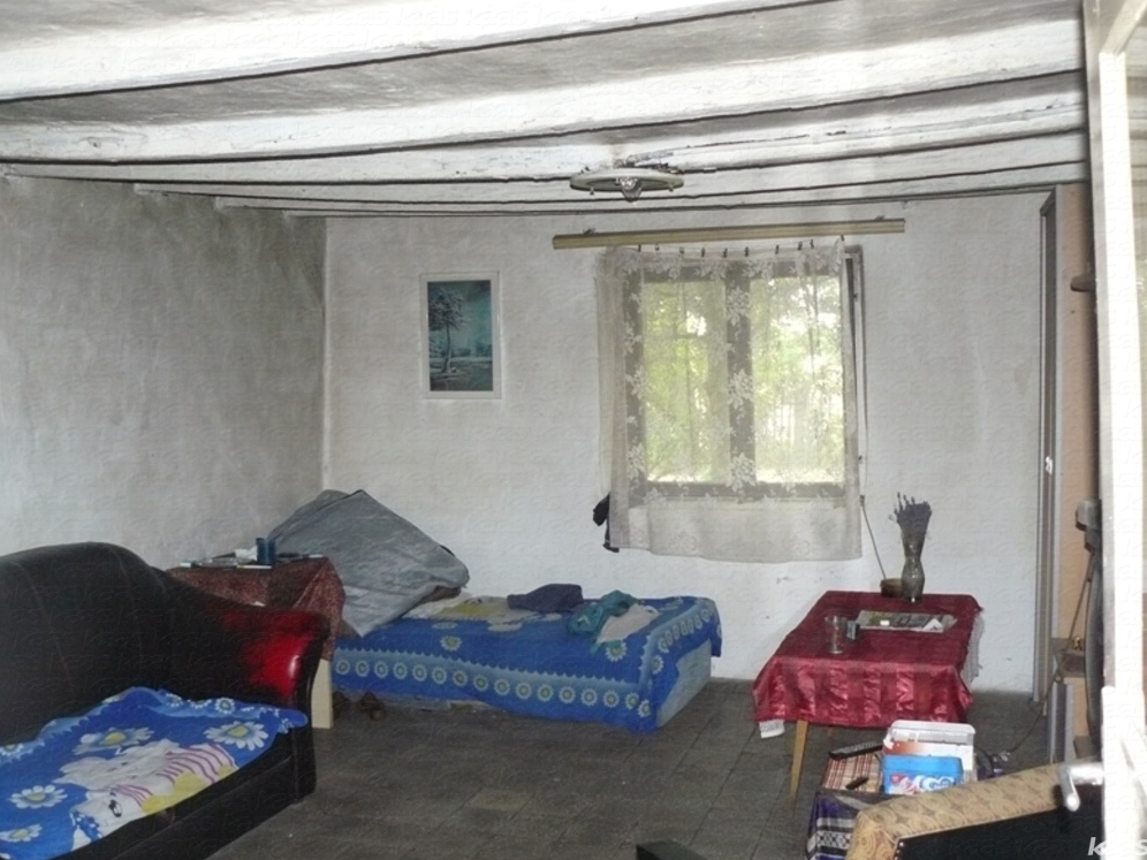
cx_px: 583
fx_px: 1226
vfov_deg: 38.7
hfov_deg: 50.1
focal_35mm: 37
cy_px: 432
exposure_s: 1/30
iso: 320
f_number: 2.8
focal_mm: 6
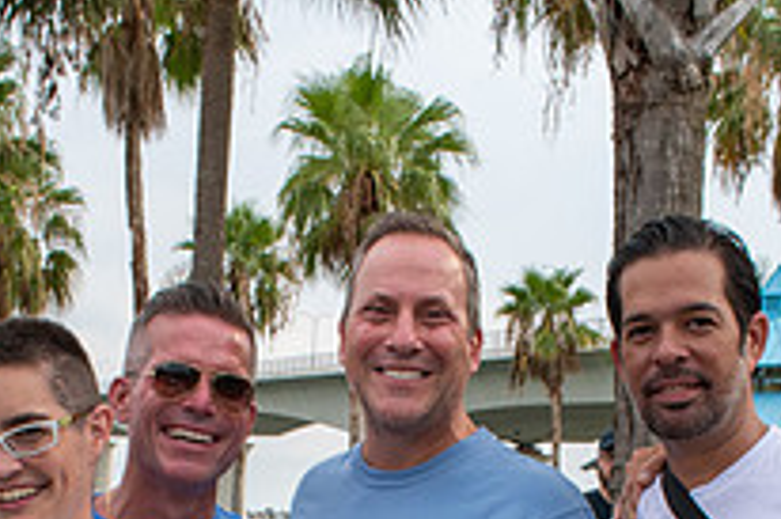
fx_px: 1647
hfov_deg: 26.7
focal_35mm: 76
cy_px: 661
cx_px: 345
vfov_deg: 16.9
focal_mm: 18
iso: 220
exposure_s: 1/250
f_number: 8
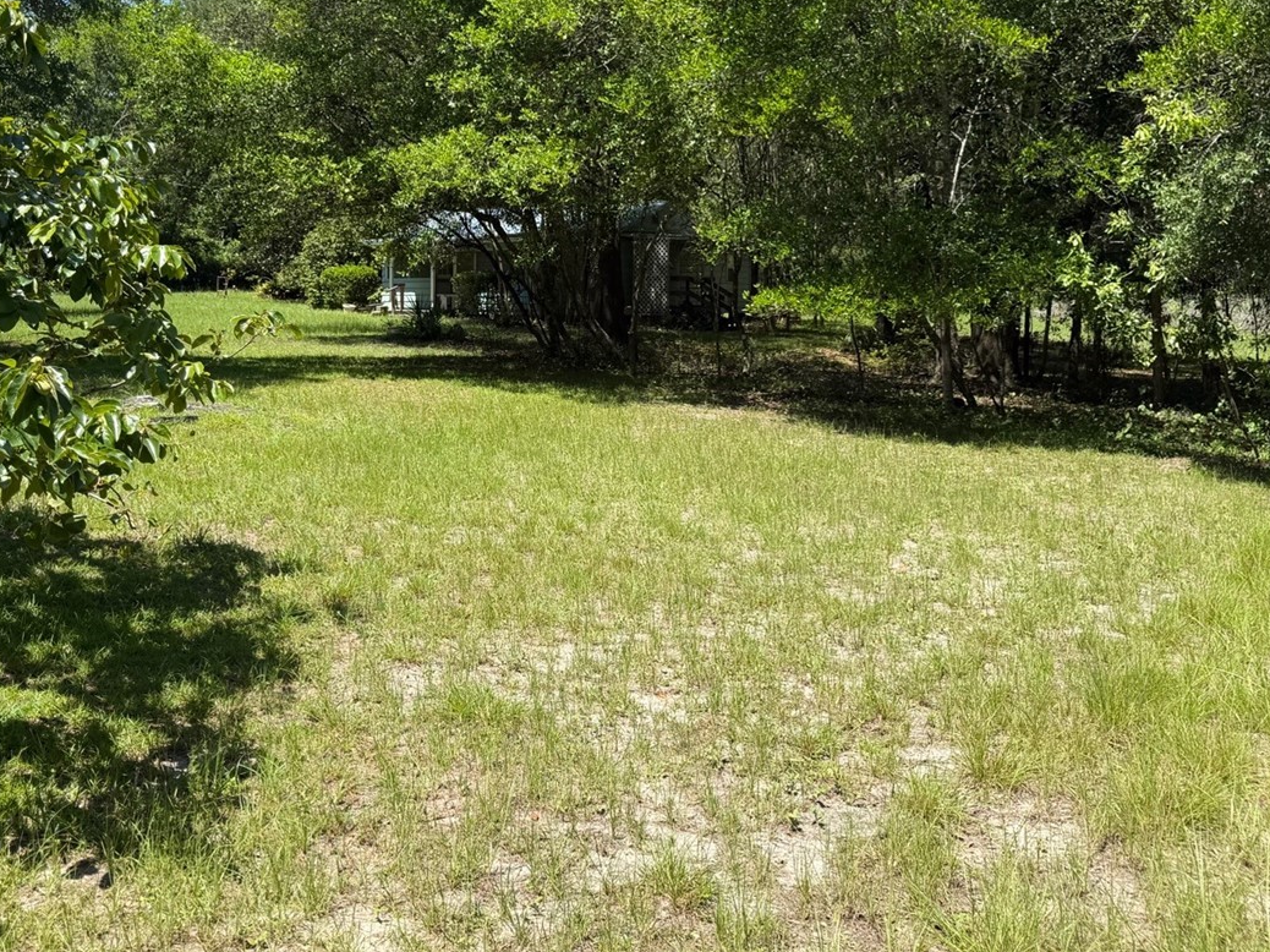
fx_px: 1357
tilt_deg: -1.9
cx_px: 520
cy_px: 319
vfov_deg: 38.2
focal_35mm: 37
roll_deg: -0.3
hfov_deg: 49.9
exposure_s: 1/2110
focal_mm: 6.76
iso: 80
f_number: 1.78
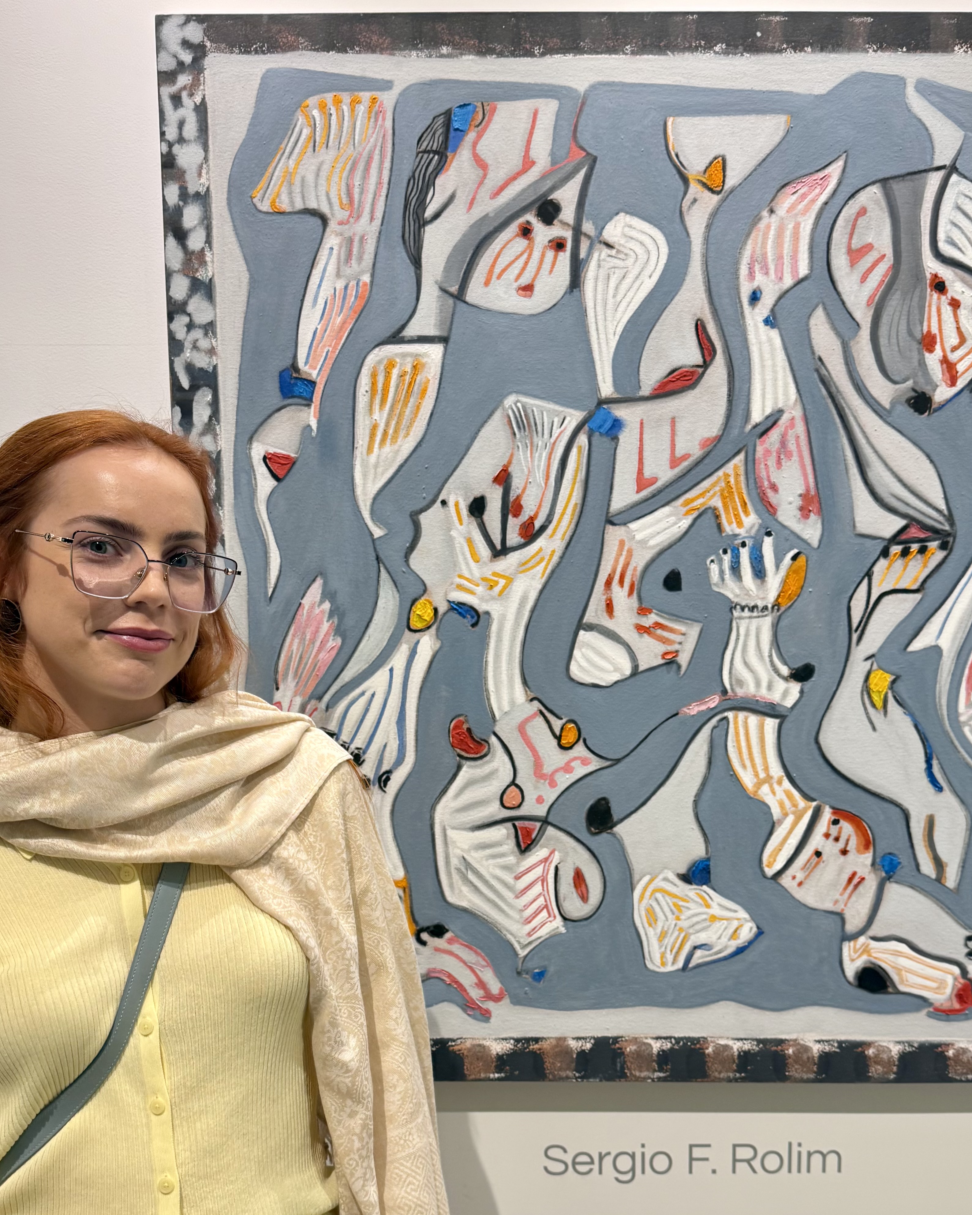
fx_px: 1187
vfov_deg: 53.6
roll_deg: -1.1
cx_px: 485
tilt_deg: -7.7
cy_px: 756
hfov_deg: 44.5
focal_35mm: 33
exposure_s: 1/60
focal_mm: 6.76
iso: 125
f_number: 1.78
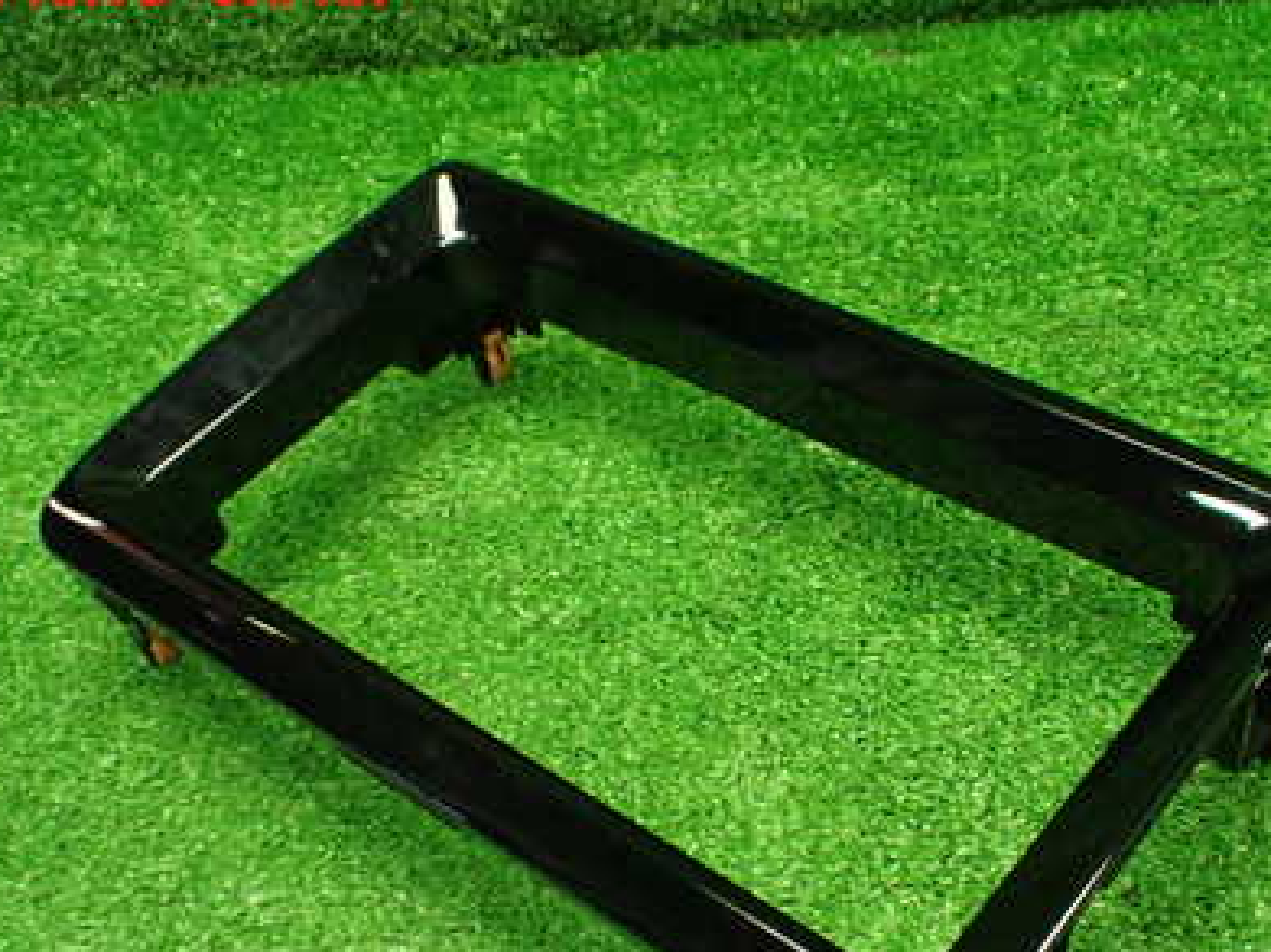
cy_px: 676
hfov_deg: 41.0
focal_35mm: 46
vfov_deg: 31.1
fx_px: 1688
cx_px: 770
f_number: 2.3
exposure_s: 1/100
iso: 800
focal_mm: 5.4
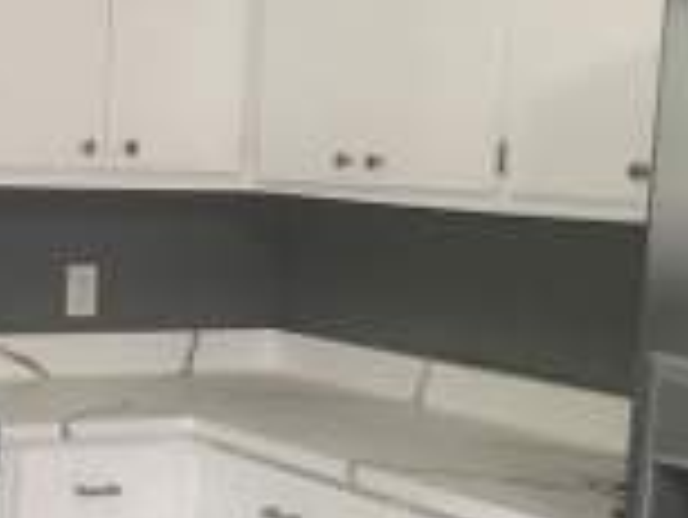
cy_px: 333
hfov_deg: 21.7
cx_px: 49
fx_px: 1750
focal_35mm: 88
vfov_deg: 16.8
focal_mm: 3.99
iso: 32
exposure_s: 1/30
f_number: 1.8
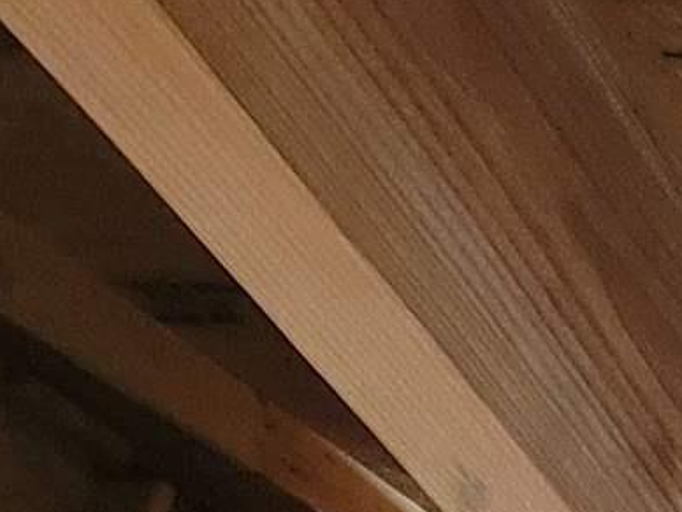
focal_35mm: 103
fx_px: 2029
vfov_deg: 10.8
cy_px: 1425
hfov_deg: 11.4
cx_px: 2037
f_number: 2.2
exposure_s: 1/30
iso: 400
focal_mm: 2.2
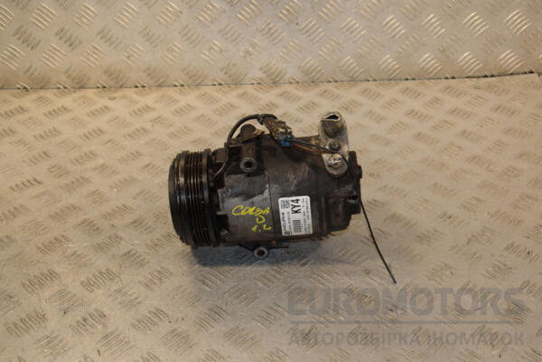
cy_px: 181
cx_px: 271
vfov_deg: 26.5
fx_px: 768
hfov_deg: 38.9
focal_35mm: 51
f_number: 6.3
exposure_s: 1/200
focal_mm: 34
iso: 800
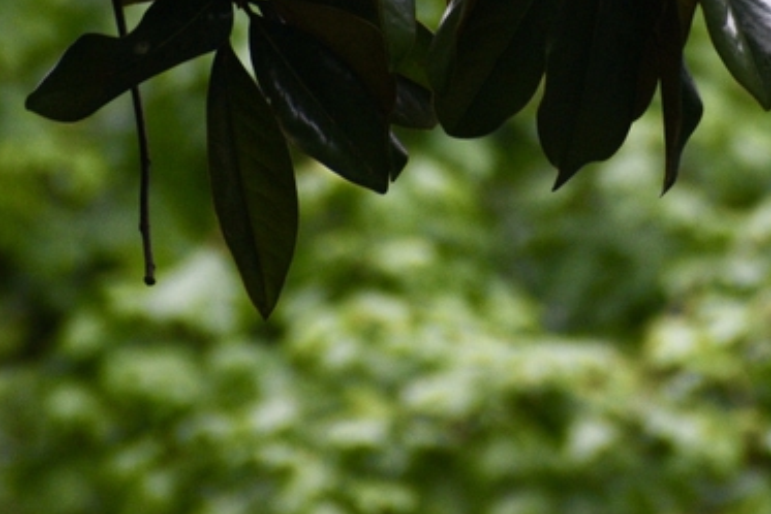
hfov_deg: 1.7
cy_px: -166
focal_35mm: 1234
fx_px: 26437
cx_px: 389
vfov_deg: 1.1
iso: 640
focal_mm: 300
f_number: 6.3
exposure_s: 1/640
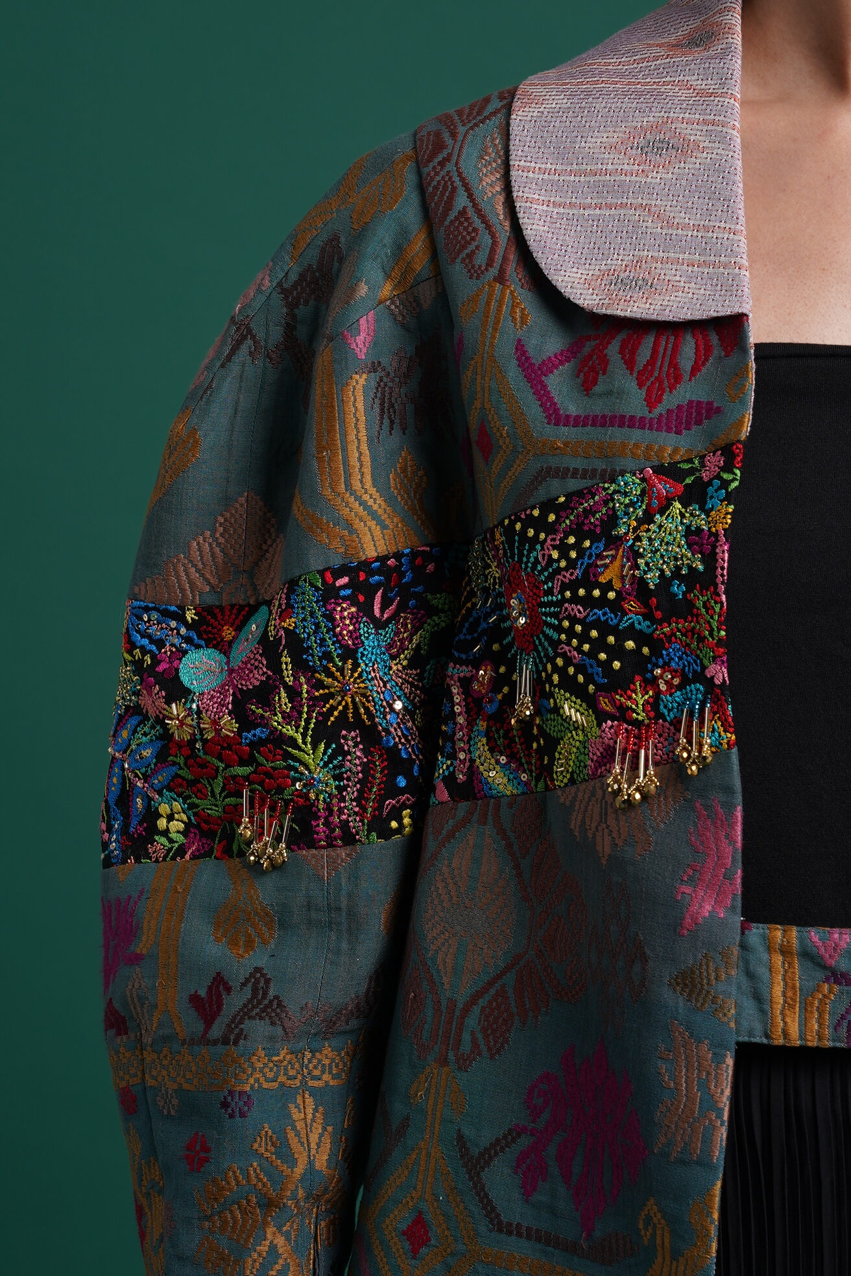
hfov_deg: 13.7
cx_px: 426
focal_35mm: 100
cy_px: 638
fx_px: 3546
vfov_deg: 20.4
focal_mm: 67
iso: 200
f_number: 10
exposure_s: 1/125
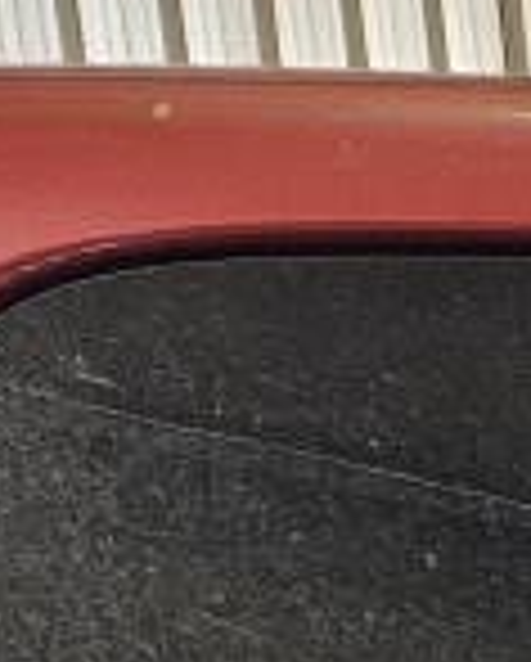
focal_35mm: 195
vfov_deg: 8.2
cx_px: 2133
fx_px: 3823
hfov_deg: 6.4
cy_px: 2085
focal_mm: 5.4
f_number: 1.8
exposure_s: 1/120
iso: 1000
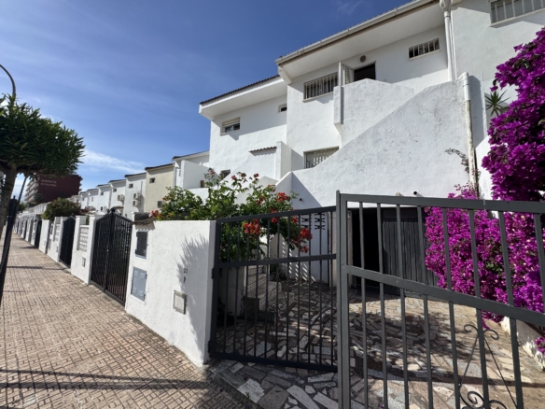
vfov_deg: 85.7
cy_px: 204
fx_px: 220
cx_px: 272
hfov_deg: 102.1
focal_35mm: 14
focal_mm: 2.22
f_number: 2.2
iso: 50
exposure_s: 1/3390
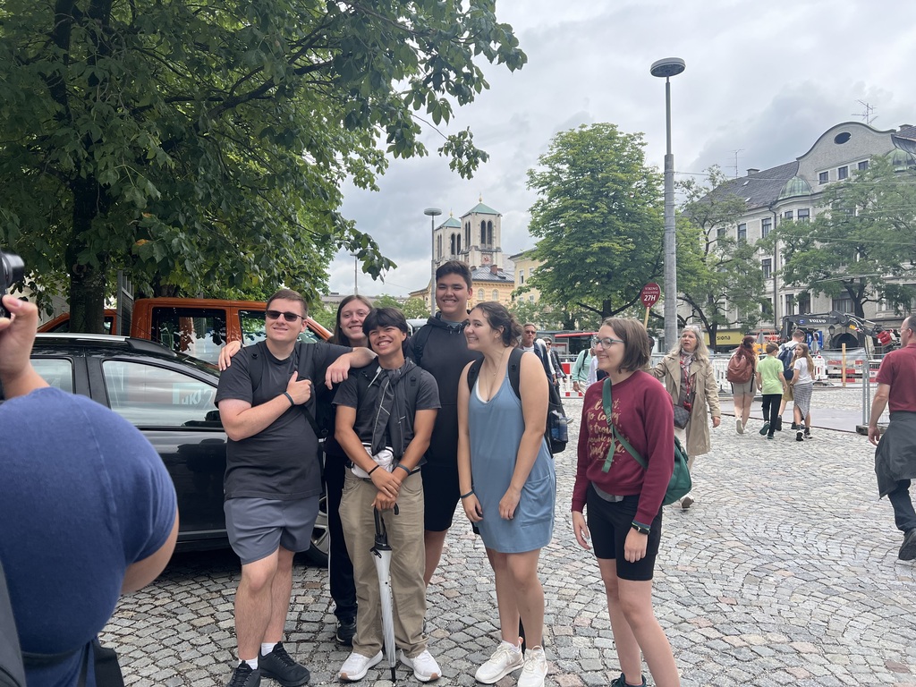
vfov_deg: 53.1
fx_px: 688
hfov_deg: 67.3
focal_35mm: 26
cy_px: 344
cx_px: 458
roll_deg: +0.5
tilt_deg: +1.7
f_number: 1.5
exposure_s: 1/1326
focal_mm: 5.7
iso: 50
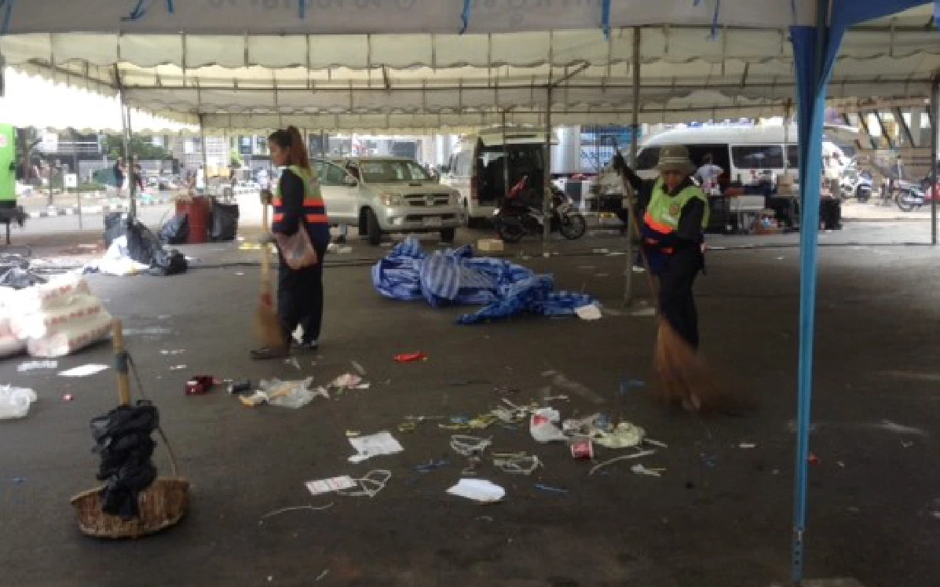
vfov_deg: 36.2
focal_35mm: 35
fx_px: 897
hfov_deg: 55.3
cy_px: 257
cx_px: 470
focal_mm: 3.3
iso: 32
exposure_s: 1/30
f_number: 2.4
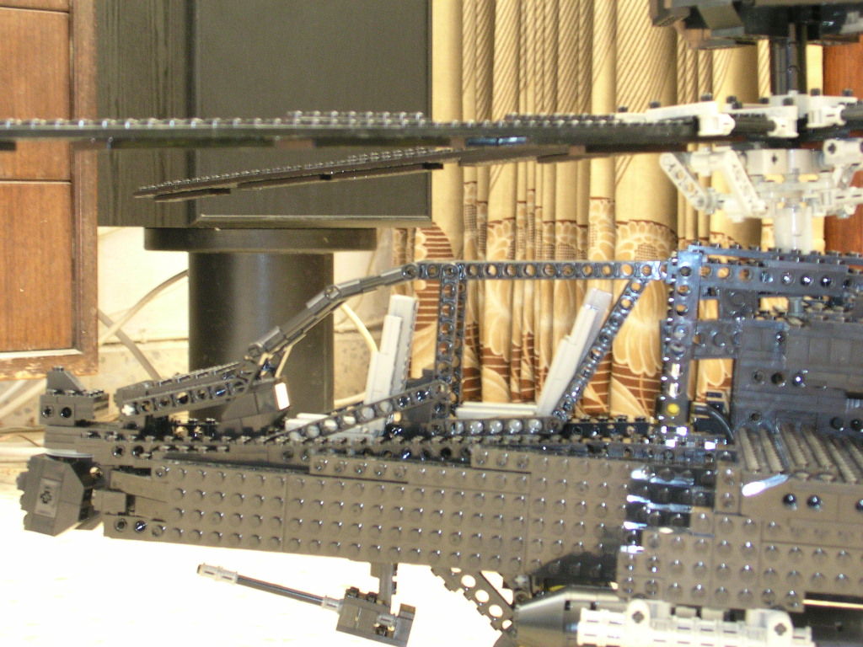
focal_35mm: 77
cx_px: 432
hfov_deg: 25.3
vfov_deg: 19.1
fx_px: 1920
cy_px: 324
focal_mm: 11.8
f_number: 4
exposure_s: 1/1.6
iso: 200
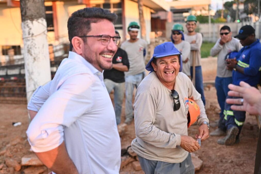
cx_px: 130
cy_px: 87
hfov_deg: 38.2
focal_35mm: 52
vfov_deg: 26.0
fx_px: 377
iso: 320
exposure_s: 1/500
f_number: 2.2
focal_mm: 35
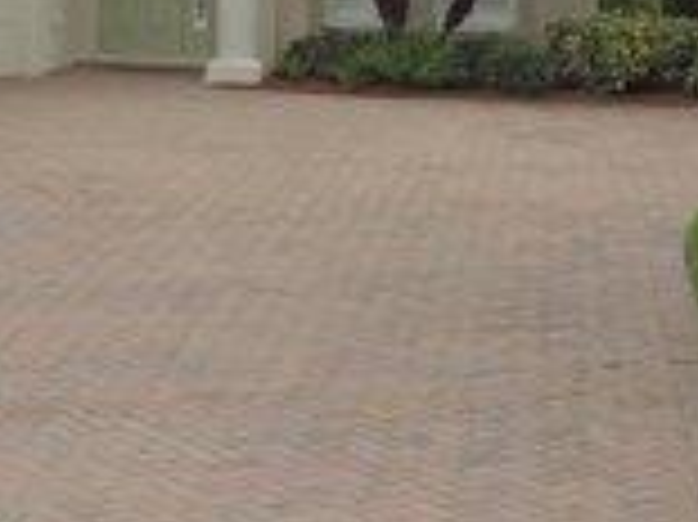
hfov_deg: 19.1
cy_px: -153
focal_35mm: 102
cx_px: 140
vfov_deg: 13.9
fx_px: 2055
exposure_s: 1/320
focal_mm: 5.8
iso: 100
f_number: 3.2
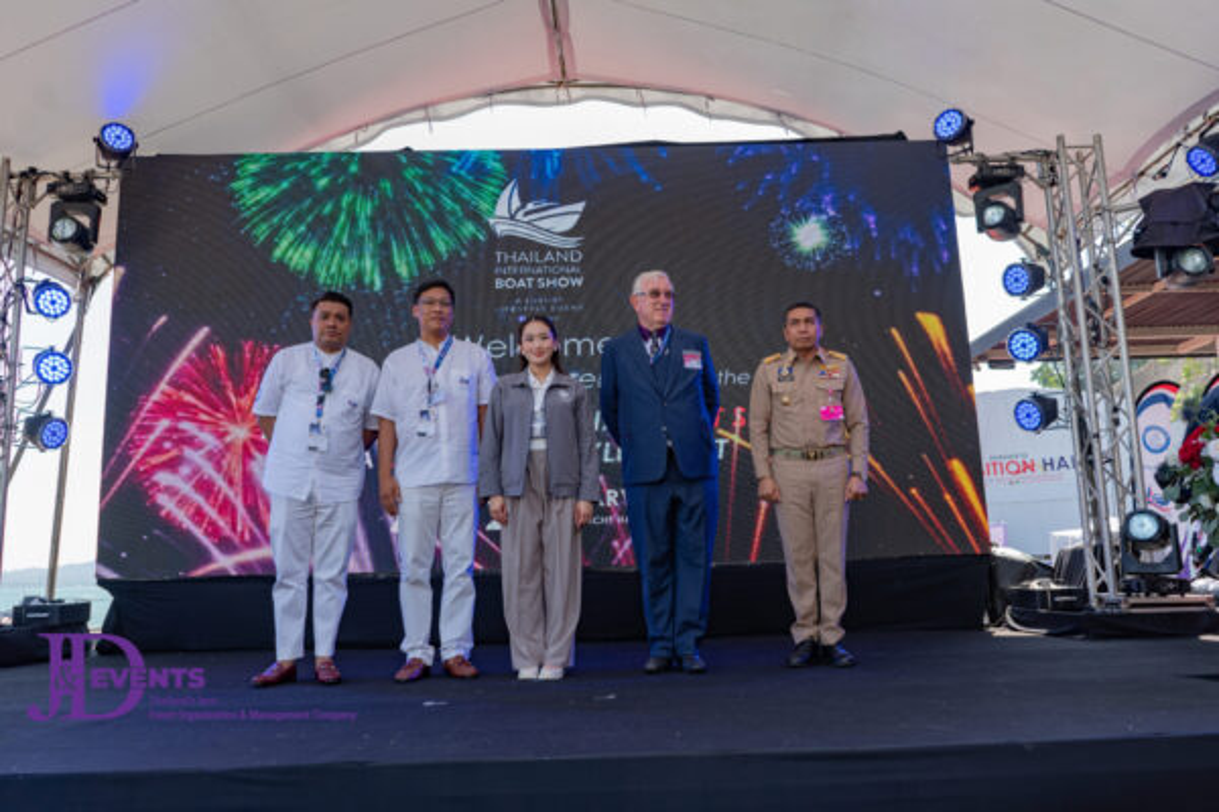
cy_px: 406
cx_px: 610
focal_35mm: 28
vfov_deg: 46.4
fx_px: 948
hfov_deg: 65.5
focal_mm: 28
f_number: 4.5
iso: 200
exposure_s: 1/320
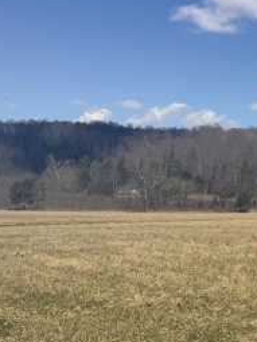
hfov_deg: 19.3
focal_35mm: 63
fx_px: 623
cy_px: 149
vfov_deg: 30.7
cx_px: 420
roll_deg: -1.3
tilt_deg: +5.8
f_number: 1.78
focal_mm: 6.76
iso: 80
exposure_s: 1/6711
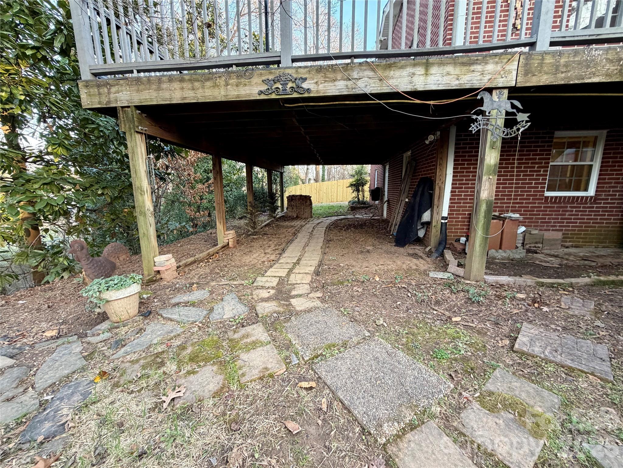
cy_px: 234
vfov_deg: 85.7
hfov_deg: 102.1
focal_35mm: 14
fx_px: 252
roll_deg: -1.7
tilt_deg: -11.8
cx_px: 312
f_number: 2.2
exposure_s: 1/121
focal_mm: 2.22
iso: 250
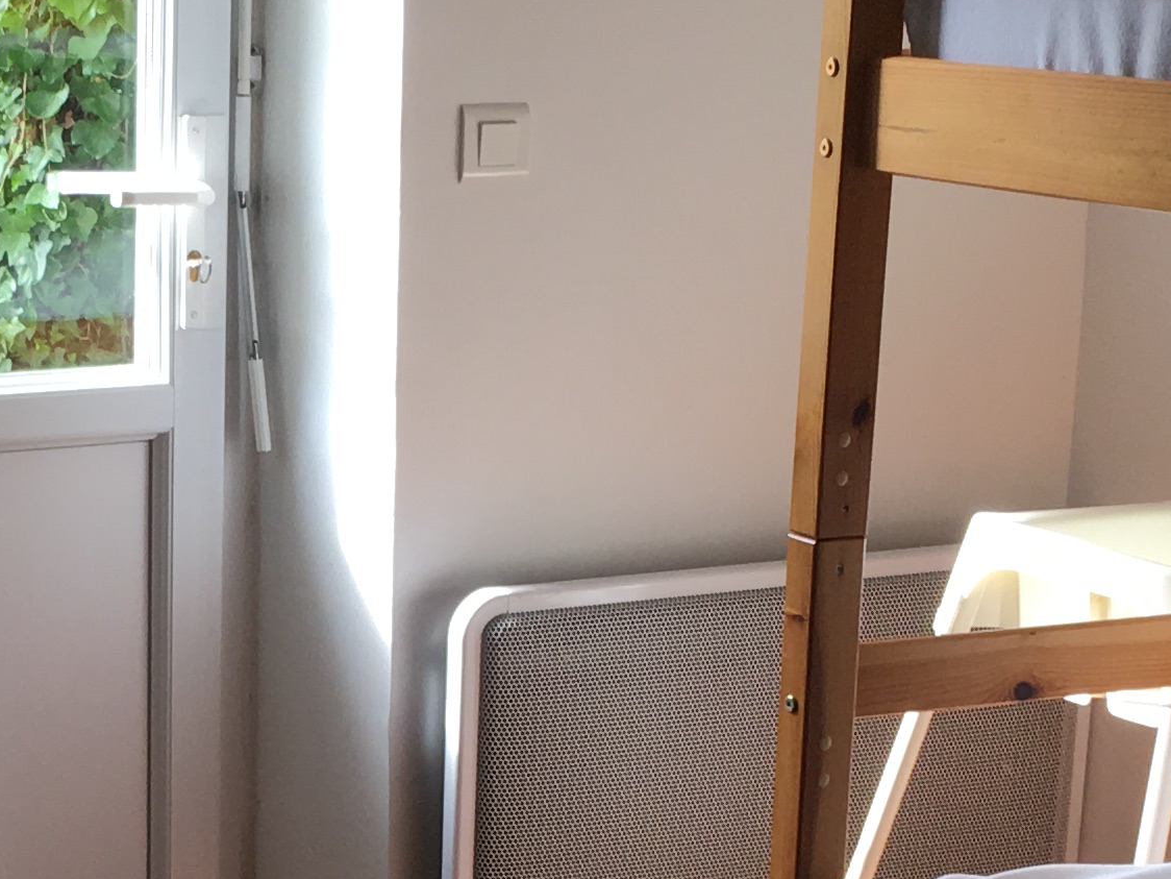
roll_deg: -0.3
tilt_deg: -15.0
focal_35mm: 104
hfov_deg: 18.7
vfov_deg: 14.1
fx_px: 3518
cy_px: 773
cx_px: 263
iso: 40
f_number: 2.2
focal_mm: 4.15
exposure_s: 1/100
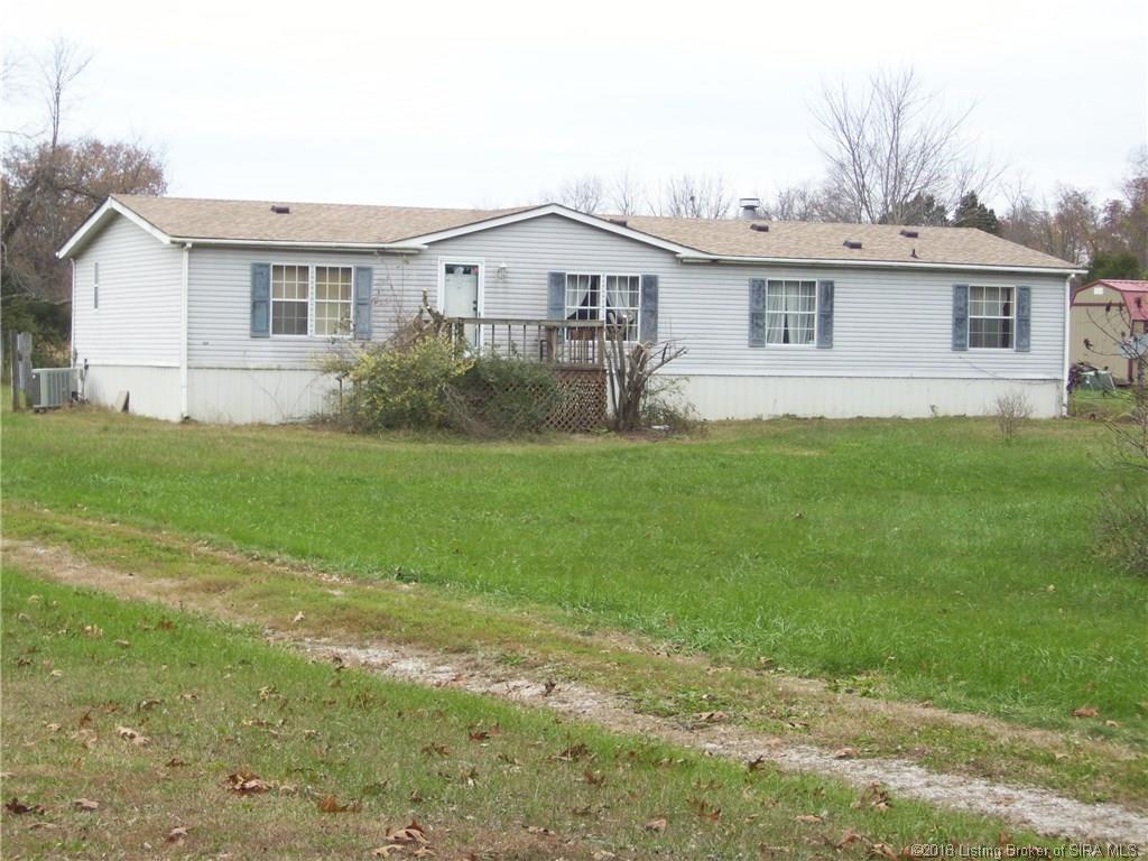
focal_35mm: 82
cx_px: 574
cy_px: 430
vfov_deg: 18.0
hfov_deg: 23.8
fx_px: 2719
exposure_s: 1/100
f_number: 4.8
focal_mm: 13.7
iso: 80
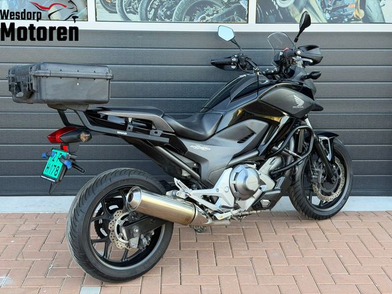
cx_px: 196
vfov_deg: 30.3
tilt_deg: -13.3
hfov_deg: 39.7
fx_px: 544
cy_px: 147
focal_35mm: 48
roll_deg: -0.7
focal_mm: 6.76
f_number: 1.78
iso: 64
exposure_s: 1/194
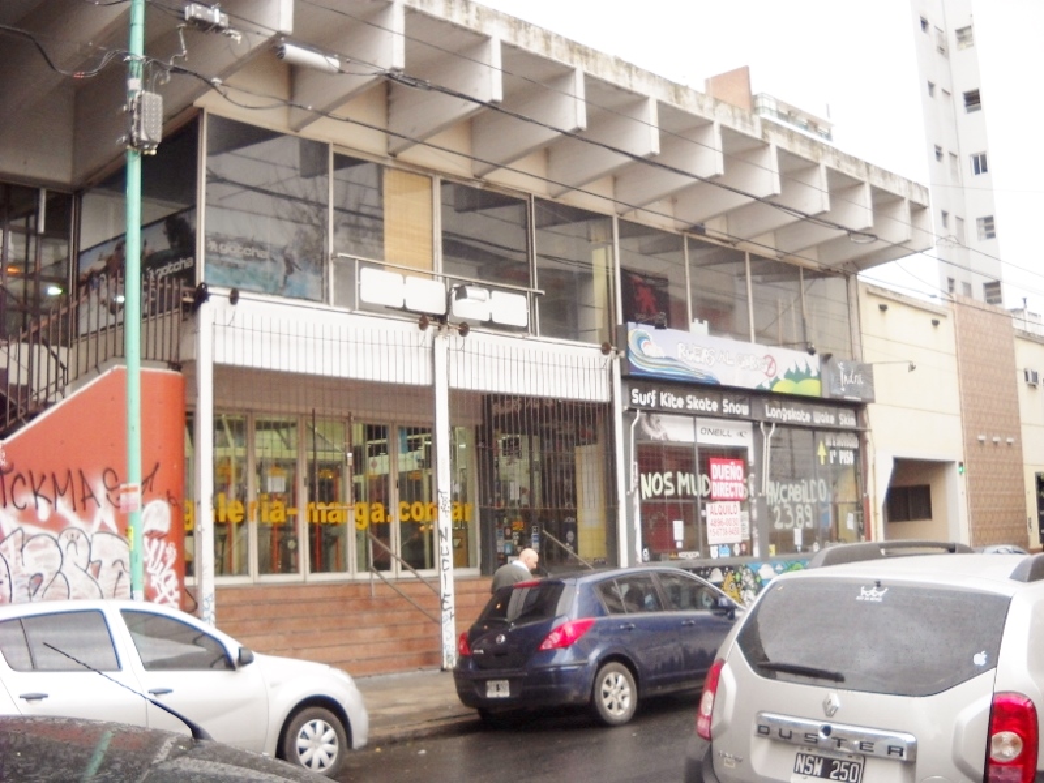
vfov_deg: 35.1
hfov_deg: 45.8
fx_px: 1237
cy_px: 392
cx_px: 522
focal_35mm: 41
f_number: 3.1
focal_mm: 6.72
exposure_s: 1/60
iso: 191
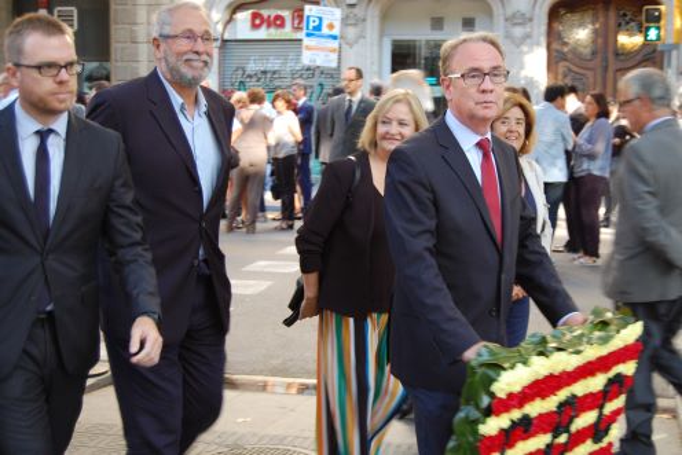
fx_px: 966
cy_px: 228
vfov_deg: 26.5
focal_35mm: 51
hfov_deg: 38.9
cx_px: 341
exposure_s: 1/30
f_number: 4.5
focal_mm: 34
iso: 400
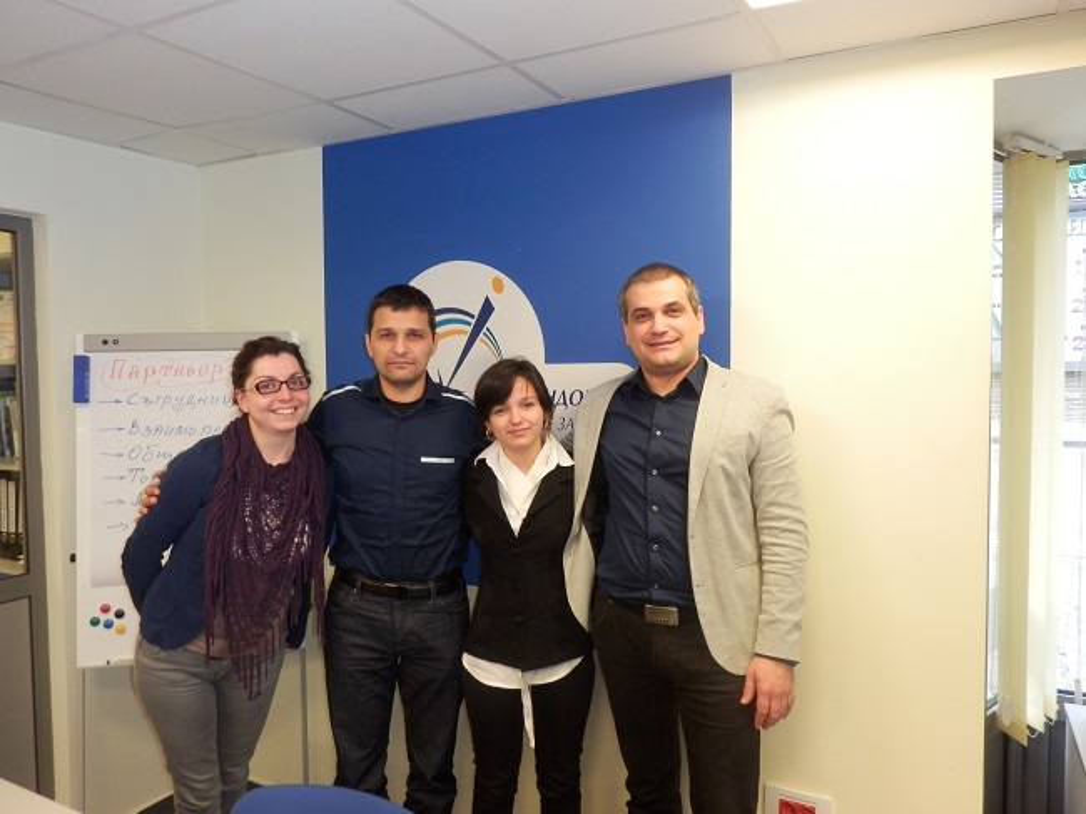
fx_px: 941
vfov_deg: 46.8
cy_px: 407
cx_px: 543
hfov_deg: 60.0
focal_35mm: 30
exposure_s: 1/30
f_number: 3.5
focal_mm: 5.3
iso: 400
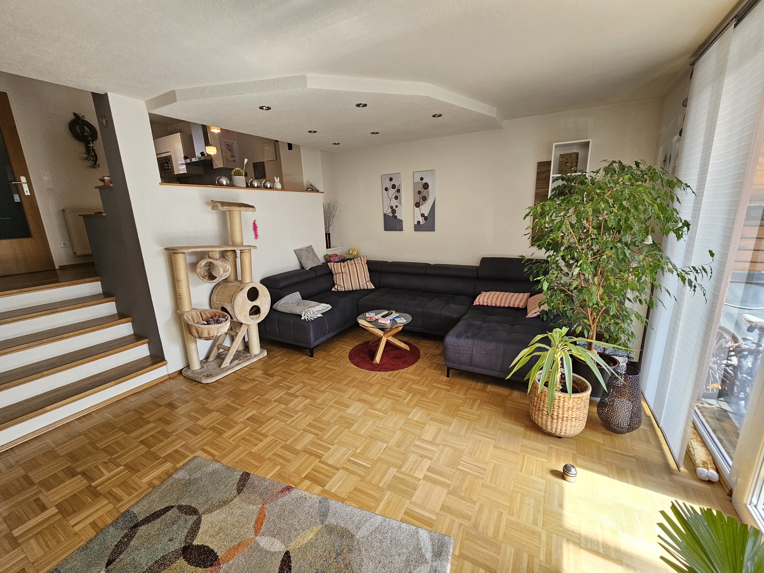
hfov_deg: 106.2
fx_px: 287
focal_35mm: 13
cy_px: 286
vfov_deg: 89.9
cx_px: 382
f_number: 2.2
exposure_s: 1/50
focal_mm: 2.2
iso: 80
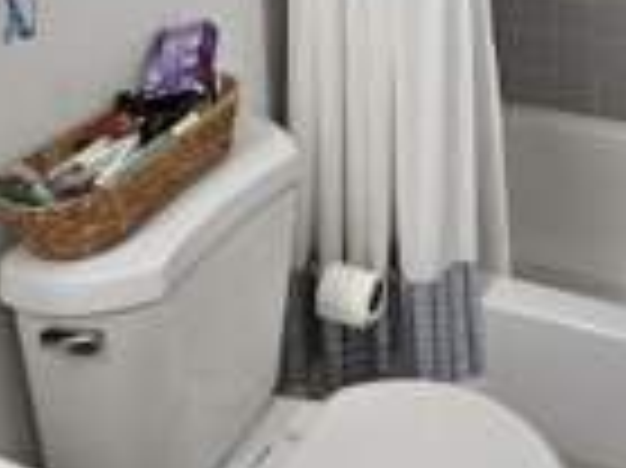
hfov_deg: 40.6
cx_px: 486
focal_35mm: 45
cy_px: -191
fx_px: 813
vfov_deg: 25.8
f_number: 2.2
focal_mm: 2.2
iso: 125
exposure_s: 1/60
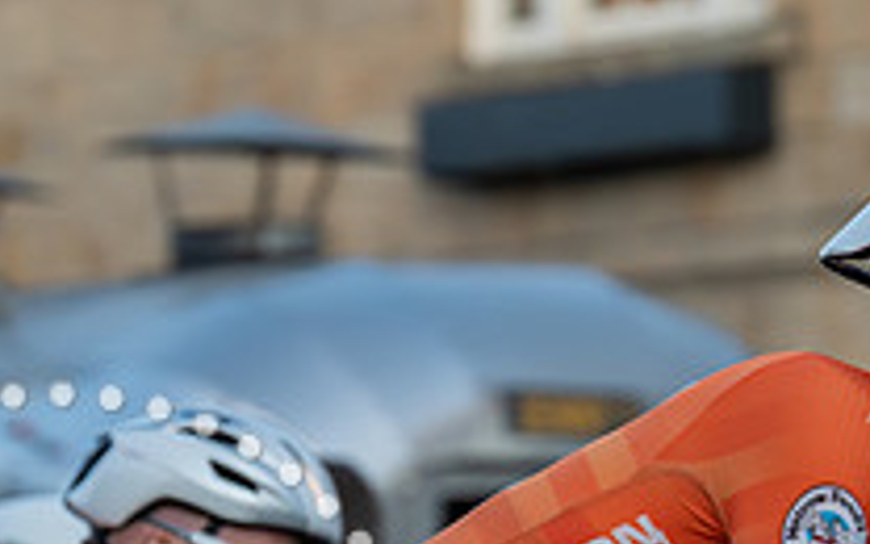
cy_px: 563
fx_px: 8227
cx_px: 711
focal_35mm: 347
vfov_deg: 3.8
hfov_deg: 6.0
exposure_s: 1/800
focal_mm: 122
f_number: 4
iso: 640
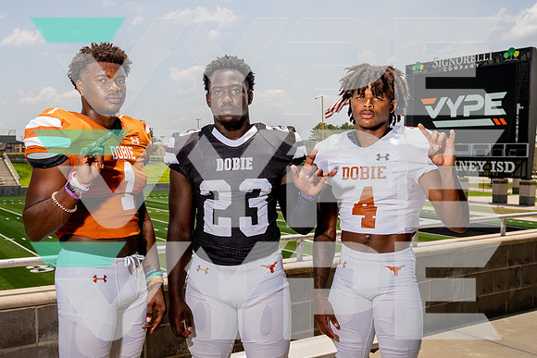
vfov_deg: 33.3
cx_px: 220
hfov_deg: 48.0
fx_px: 600
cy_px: 191
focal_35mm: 40
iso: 100
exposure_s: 1/250
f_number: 7.1
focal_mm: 30
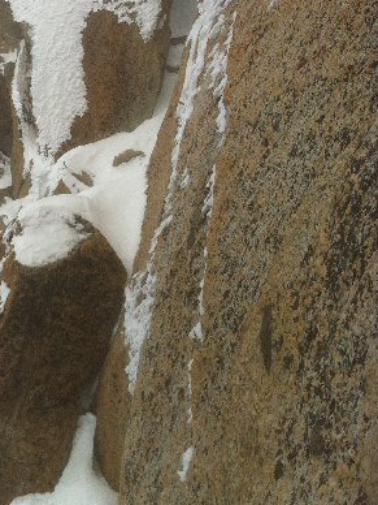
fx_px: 888
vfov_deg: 31.4
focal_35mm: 61
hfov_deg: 23.5
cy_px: 160
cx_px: 51
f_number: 2.8
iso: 80
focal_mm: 3.85
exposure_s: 1/887
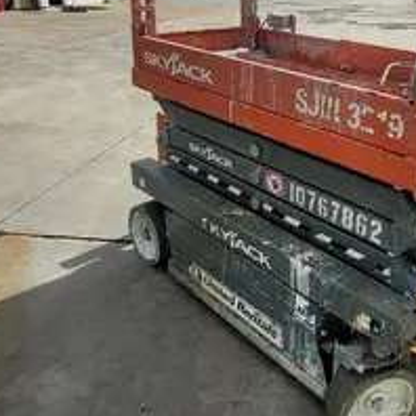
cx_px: 347
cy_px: 98
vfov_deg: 48.8
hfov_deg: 47.6
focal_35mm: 32
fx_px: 435
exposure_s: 1/2490
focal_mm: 1.74
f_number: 2.2
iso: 40
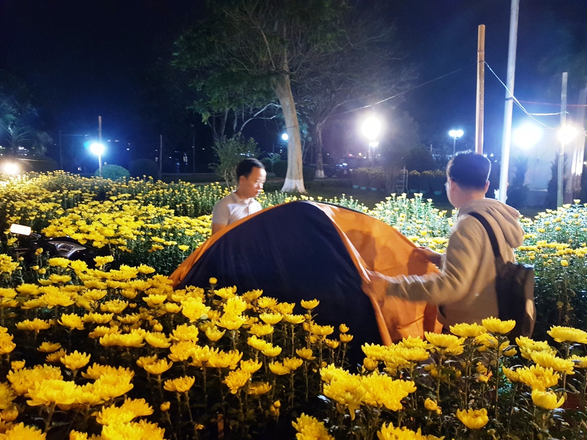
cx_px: 294
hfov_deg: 67.3
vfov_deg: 53.1
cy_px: 220
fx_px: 441
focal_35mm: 26
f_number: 1.7
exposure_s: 1/10
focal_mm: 4.3
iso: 400
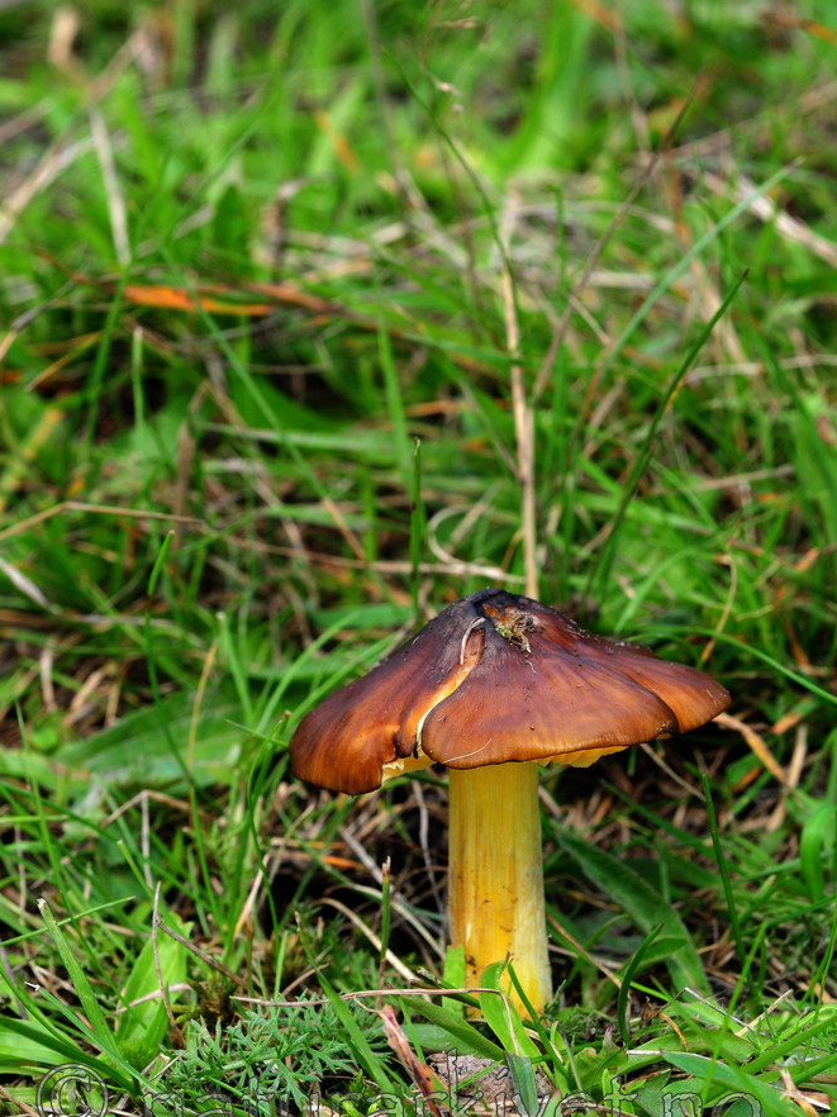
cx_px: 418
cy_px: 565
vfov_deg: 20.0
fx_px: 3161
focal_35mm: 98
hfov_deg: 15.1
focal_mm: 60
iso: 400
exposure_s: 1/125
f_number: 13
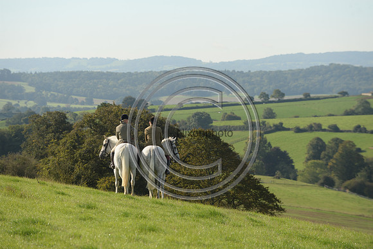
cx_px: 186
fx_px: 2071
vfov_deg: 6.9
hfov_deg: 10.3
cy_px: 124
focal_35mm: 200
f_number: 5
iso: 400
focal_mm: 200
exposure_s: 1/1250
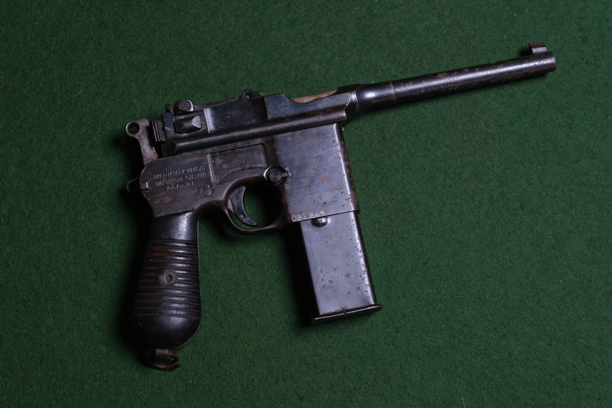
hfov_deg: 29.7
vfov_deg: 20.0
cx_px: 306
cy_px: 204
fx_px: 1156
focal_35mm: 68
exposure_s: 1/160
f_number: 5
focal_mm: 45.5
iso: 320
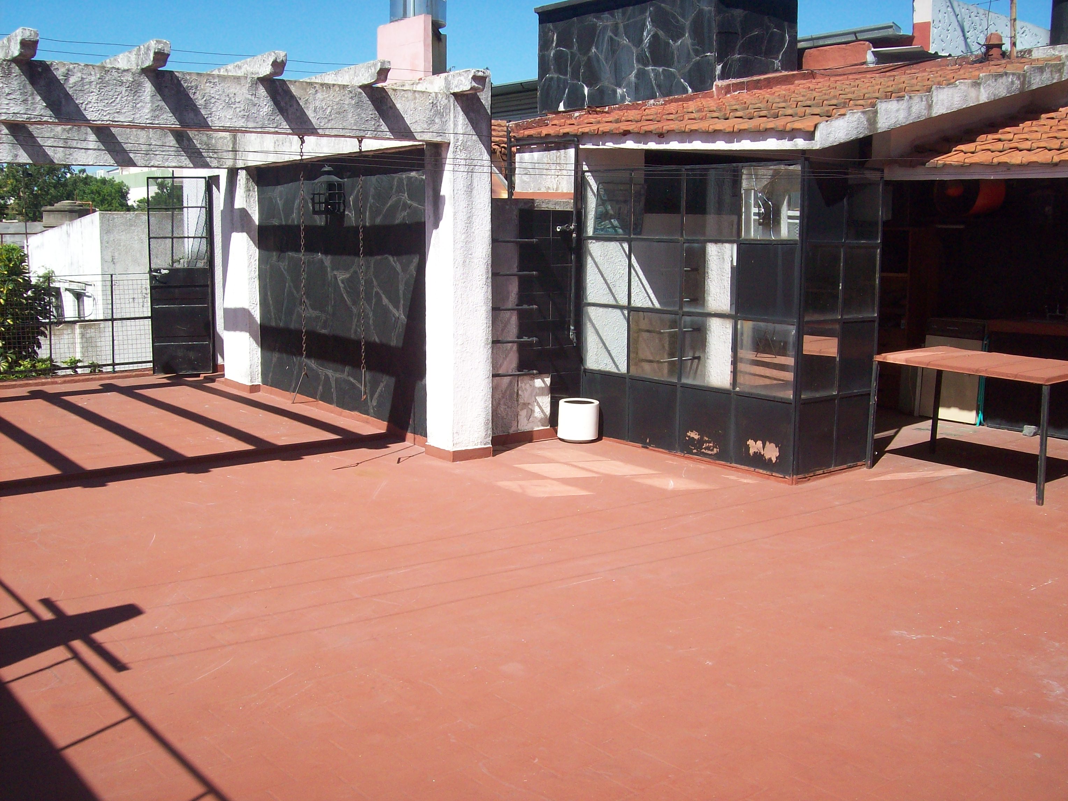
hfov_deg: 51.4
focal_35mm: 36
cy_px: 400
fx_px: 1111
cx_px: 534
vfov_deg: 39.7
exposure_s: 1/477
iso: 80
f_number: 4.8
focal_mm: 6
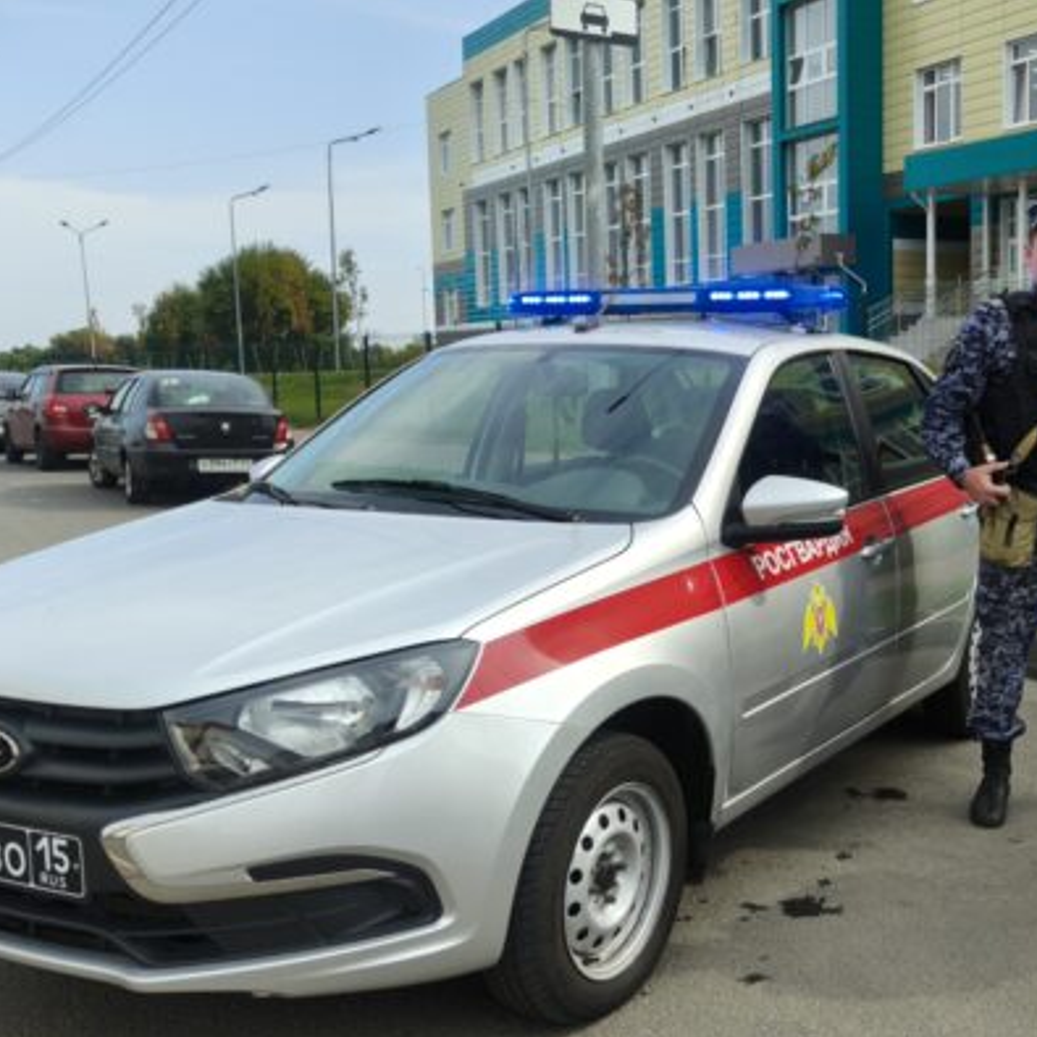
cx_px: 767
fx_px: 1051
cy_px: 522
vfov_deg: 52.5
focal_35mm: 31
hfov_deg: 50.5
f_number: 1.8
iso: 80
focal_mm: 5.59
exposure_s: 1/1373
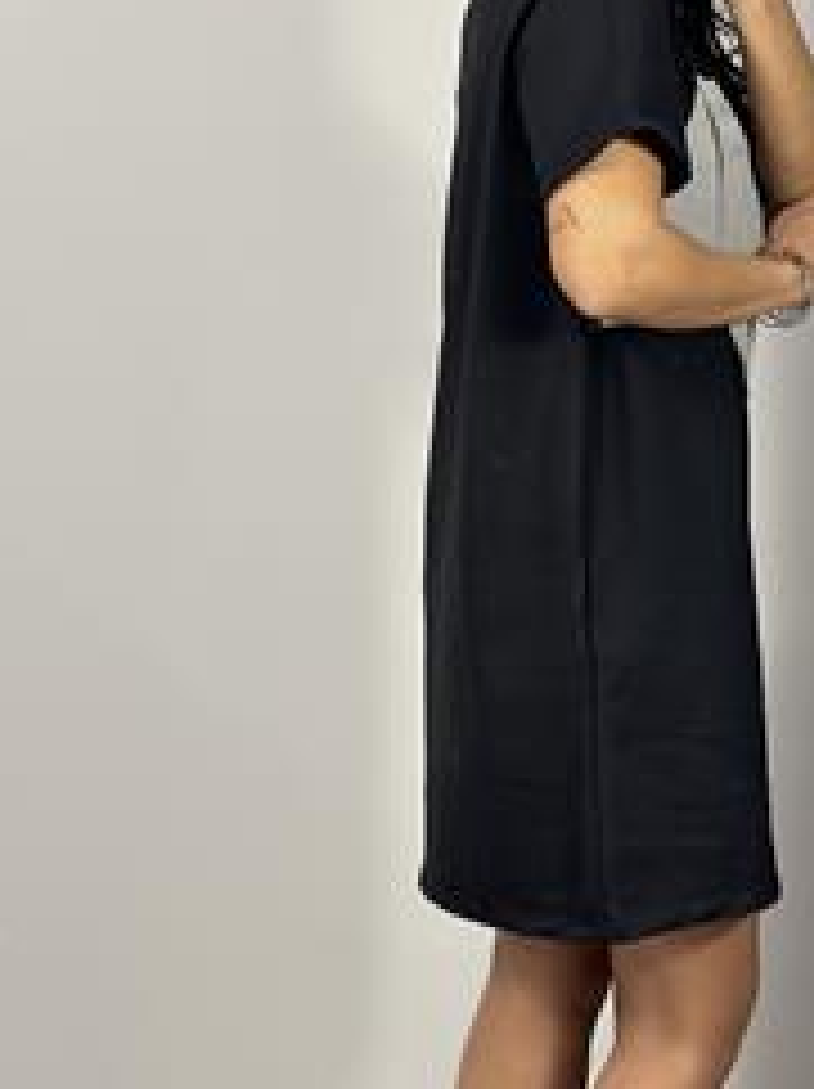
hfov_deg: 17.9
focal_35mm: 82
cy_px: 443
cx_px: 544
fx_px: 2576
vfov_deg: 23.8
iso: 160
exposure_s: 1/100
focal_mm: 6.86
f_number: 1.78
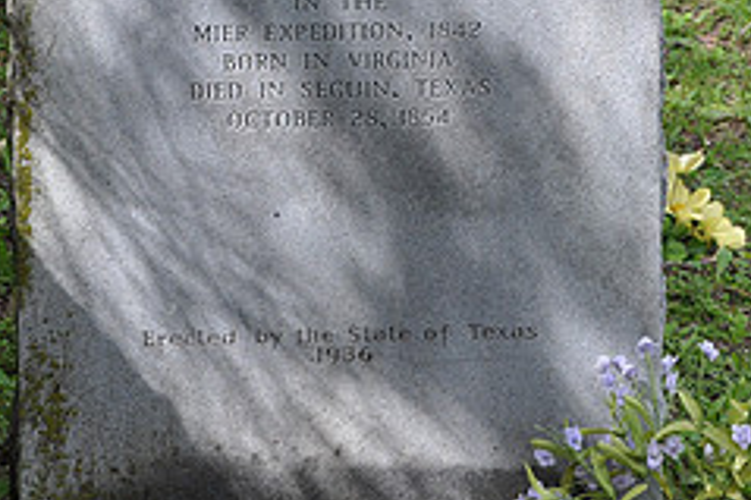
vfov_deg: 12.4
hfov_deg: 18.8
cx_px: 365
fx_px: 2272
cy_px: -8
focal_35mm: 109
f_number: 7.1
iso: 200
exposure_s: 1/200
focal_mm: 30
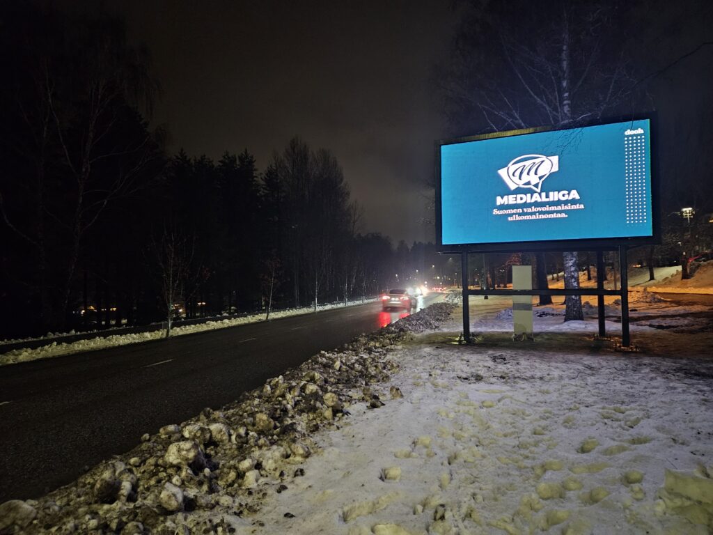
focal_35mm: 23
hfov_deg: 73.9
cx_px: 356
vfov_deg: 58.9
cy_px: 268
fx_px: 474
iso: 1000
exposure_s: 1/24
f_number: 1.8
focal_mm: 5.4
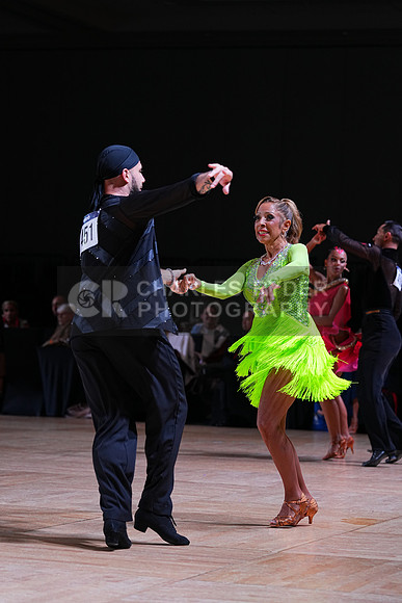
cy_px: 302
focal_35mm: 118
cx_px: 201
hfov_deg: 11.6
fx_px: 1975
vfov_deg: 17.3
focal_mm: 118
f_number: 4
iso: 1000
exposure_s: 1/400
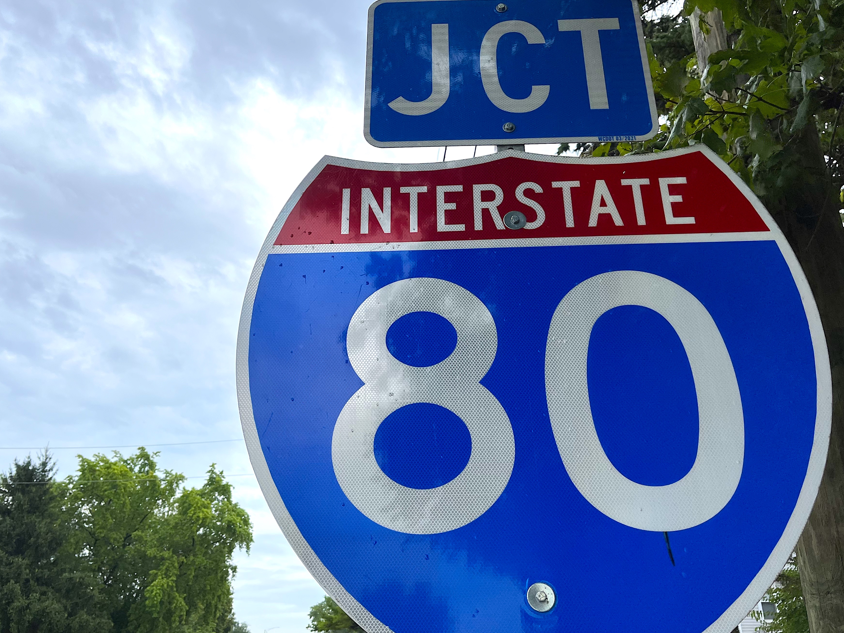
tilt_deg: +23.3
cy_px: 334
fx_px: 732
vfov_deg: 46.8
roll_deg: +1.2
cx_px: 402
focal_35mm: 30
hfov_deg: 59.9
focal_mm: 5.1
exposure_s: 1/2967
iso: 50
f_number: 1.6
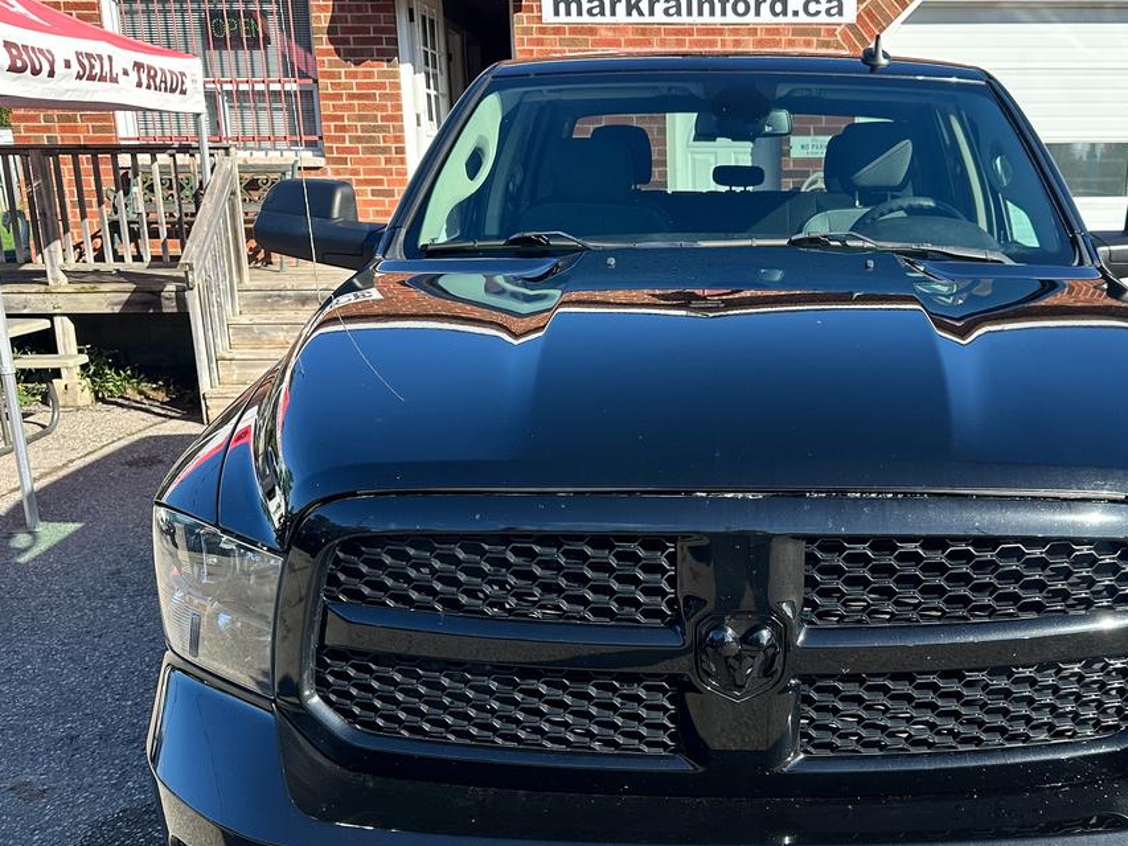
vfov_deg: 39.5
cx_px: 743
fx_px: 1173
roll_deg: +0.5
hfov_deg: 50.5
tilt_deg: -16.2
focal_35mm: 36
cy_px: 512
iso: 80
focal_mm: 6.86
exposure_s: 1/1339
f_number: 1.78
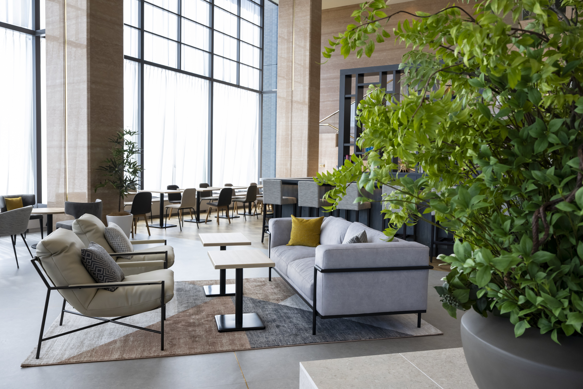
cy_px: 194
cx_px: 292
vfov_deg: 44.3
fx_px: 478
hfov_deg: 62.8
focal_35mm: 30
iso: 800
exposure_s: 1/400
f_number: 6.3
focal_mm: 29.5
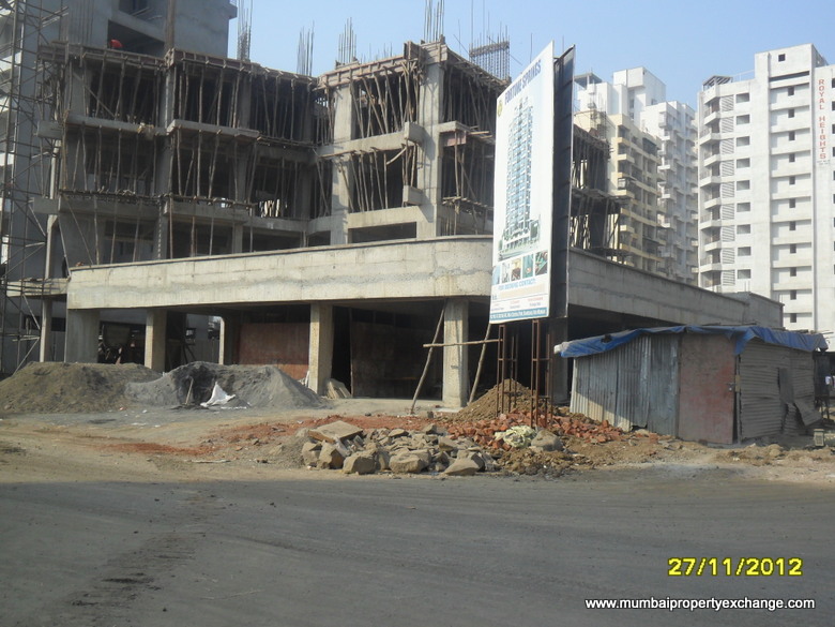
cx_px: 418
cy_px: 314
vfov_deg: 38.7
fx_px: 893
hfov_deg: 50.1
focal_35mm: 37
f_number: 4
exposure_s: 1/500
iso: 100
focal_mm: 6.6
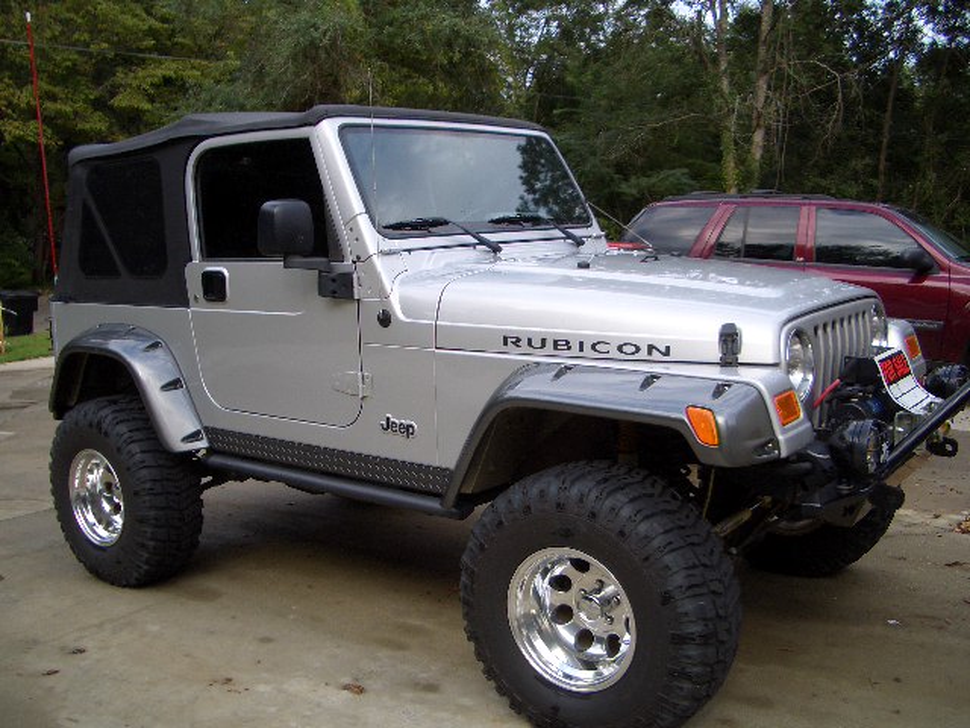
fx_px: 981
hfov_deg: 52.6
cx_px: 485
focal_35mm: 35
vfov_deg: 40.7
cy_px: 364
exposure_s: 1/320
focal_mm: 5.8
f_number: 2.6
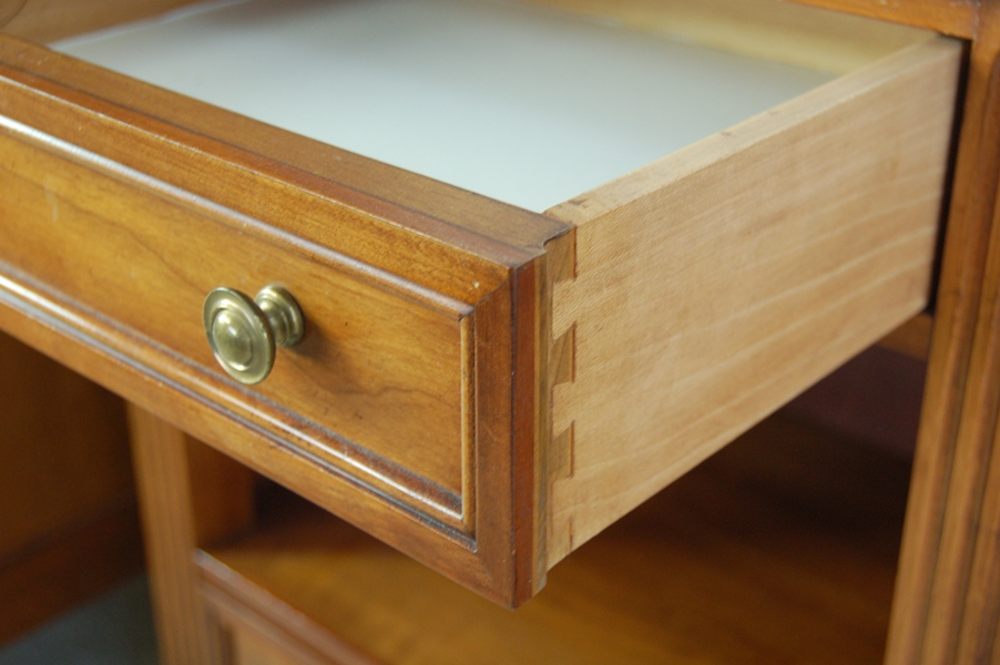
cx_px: 500
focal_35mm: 57
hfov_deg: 35.1
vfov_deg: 23.7
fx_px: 1582
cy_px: 332
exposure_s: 1/15
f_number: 4.8
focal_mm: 38
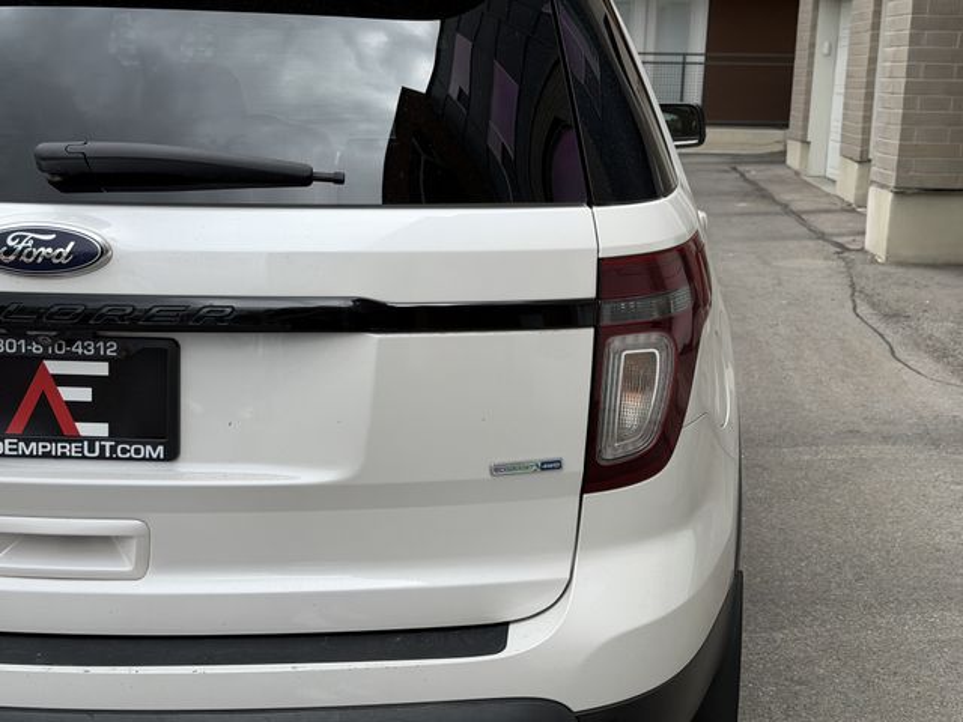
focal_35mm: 48
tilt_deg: -12.3
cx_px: 482
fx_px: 1335
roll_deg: +3.4
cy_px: 361
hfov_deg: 39.7
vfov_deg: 30.3
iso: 64
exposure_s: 1/1456
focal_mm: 6.76
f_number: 1.78
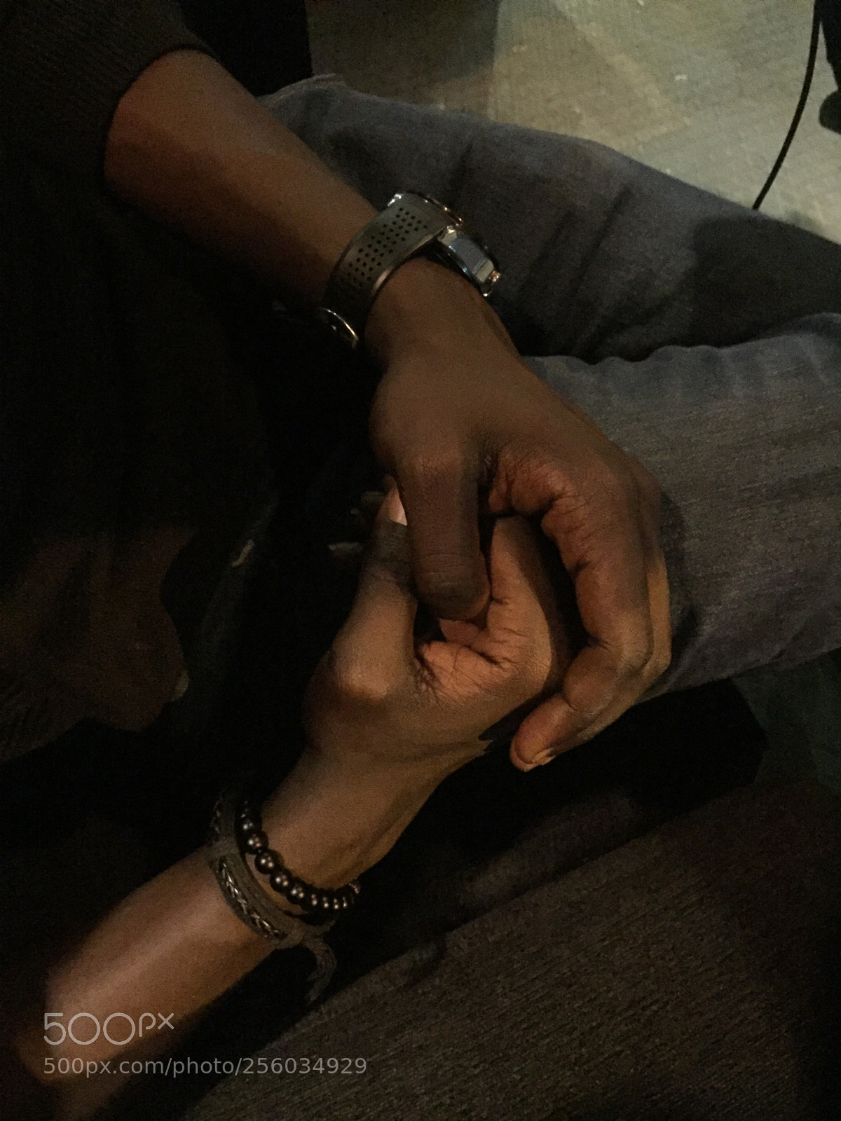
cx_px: 420
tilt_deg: -57.8
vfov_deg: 61.7
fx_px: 939
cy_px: 560
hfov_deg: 48.2
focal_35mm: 29
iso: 2000
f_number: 2.2
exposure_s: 1/17
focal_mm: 4.15
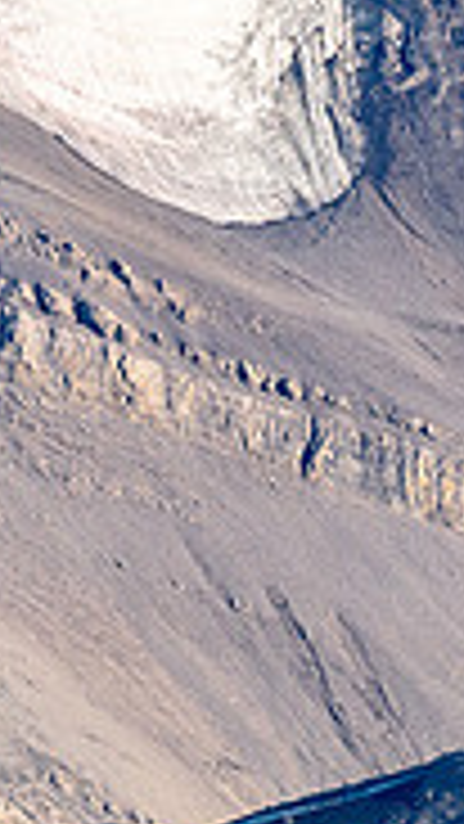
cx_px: -162
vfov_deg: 3.1
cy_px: 178
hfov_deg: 1.8
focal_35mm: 689
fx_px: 15063
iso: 200
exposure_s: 1/320
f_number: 8
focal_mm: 100
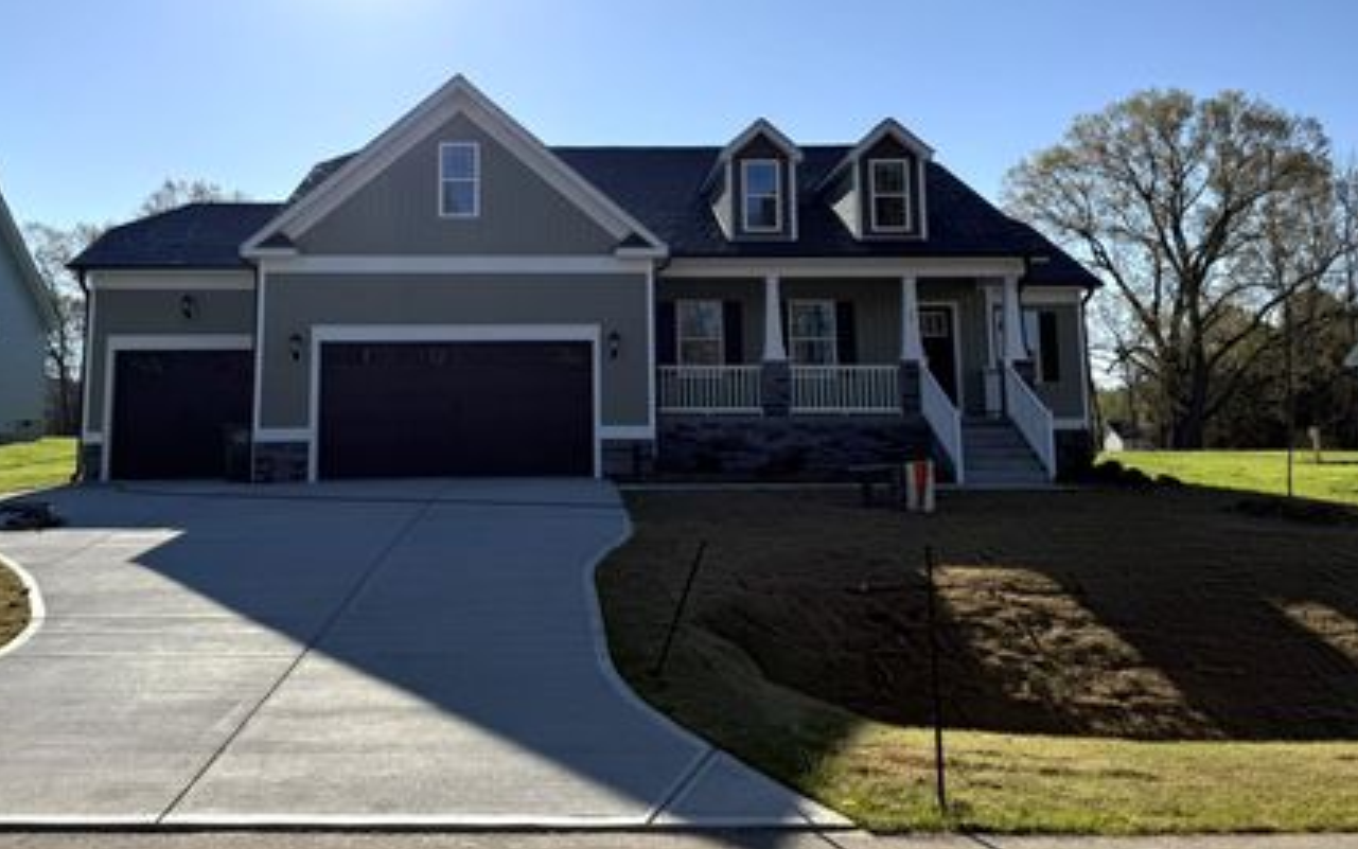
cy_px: 278
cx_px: 576
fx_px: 1147
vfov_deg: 40.1
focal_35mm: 31
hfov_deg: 60.9
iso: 80
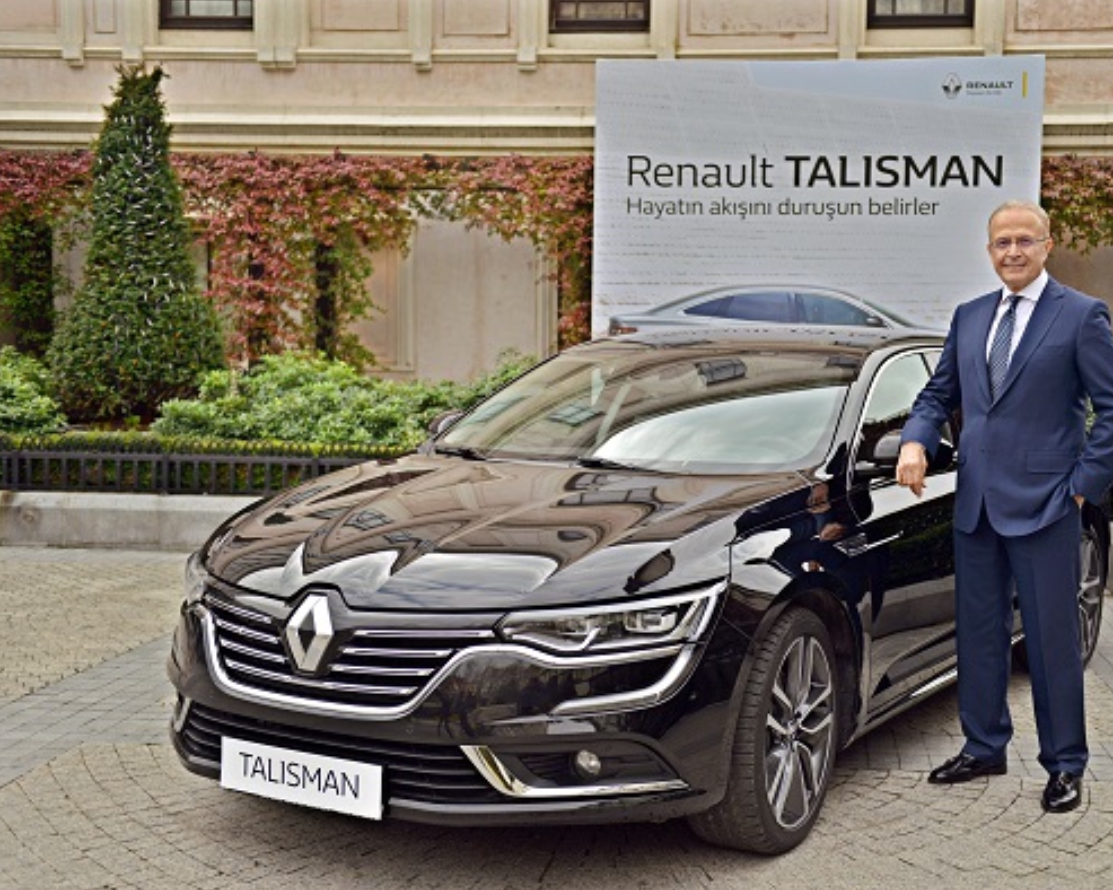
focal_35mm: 48
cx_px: 657
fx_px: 1581
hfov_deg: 38.7
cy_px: 450
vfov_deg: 31.4
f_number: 2.8
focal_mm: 42
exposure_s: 1/4000
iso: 400
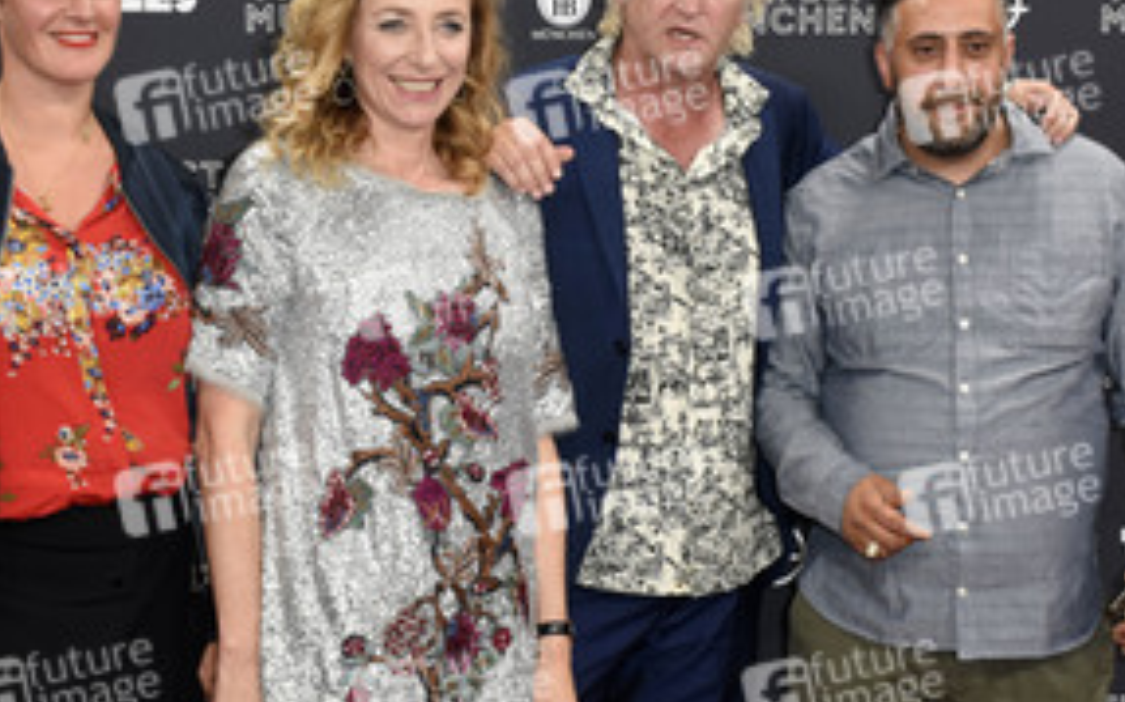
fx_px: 2206
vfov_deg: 18.1
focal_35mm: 72
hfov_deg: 28.6
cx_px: 504
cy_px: 392
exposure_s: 1/160
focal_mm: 30
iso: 800
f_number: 6.3
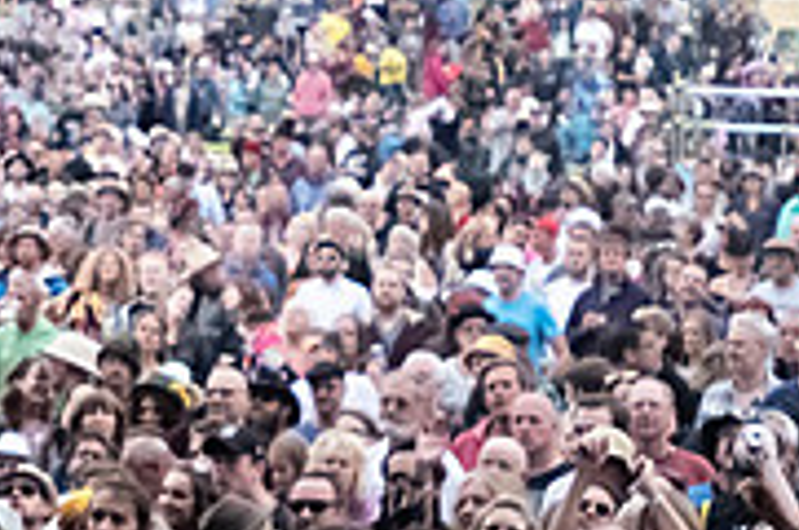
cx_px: 21
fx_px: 4918
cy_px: 71
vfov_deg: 6.2
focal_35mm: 222
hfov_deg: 9.2
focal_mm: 35
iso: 1400
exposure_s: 1/500
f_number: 4
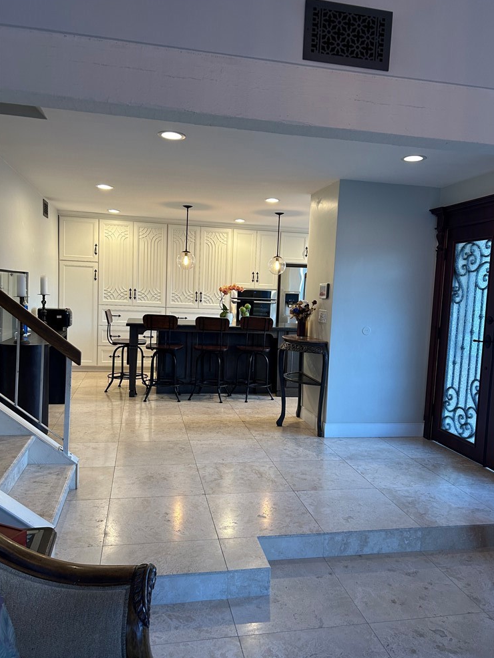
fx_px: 514
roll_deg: -2.0
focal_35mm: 27
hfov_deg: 51.4
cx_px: 254
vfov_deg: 65.3
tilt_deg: -5.2
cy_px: 336
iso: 125
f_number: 1.5
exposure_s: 1/60
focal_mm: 5.7
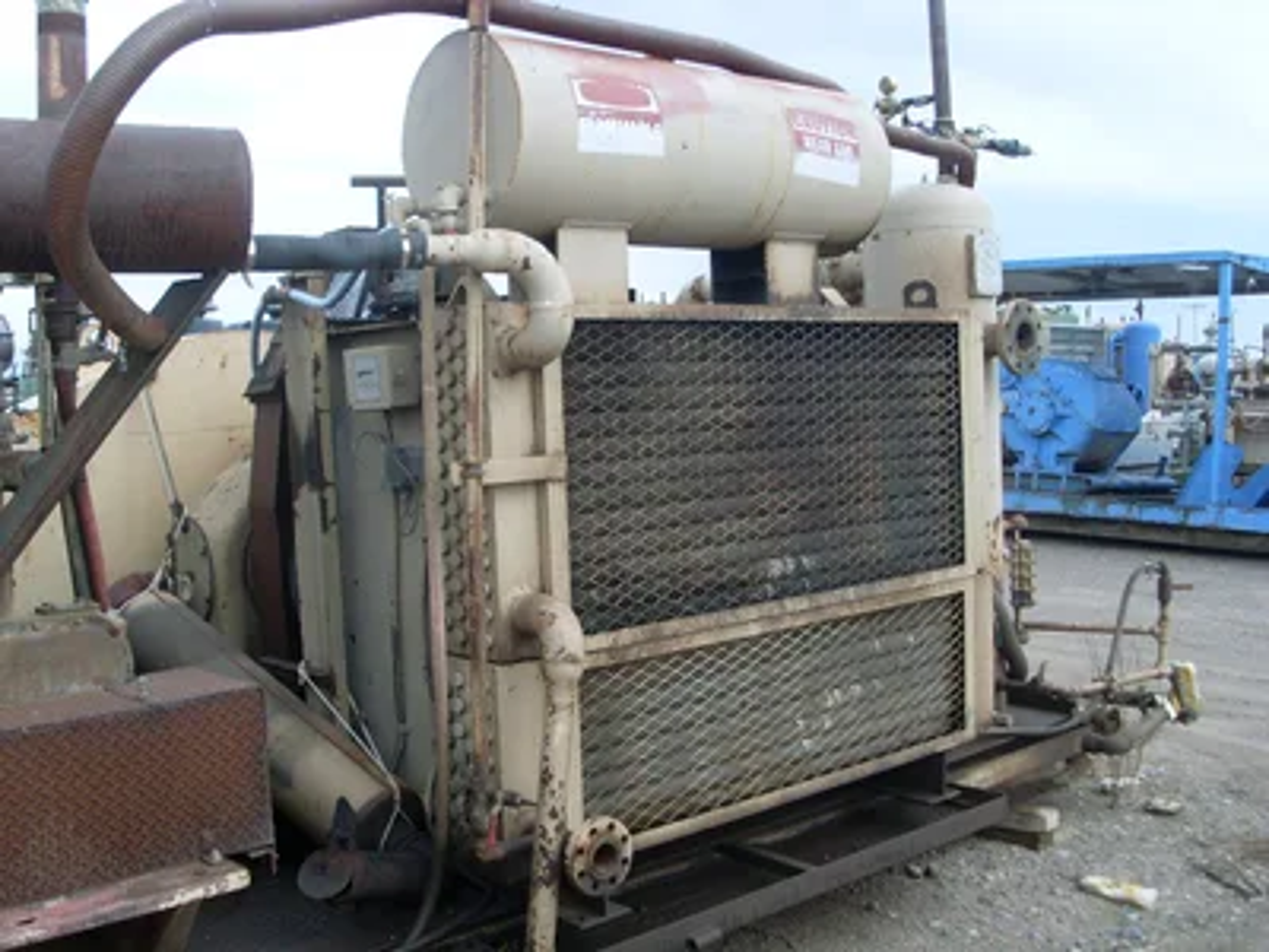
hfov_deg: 49.0
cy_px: 476
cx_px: 634
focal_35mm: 38
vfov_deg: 37.7
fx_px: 1393
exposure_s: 1/60
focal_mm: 6.3
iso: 80
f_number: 7.7
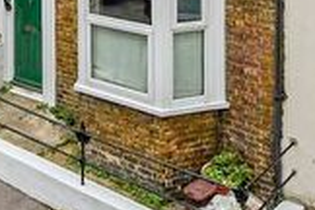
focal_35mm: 65
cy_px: -168
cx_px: 93
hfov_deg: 30.6
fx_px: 569
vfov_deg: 17.1
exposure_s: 1/1600
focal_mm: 10
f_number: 7.1
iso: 1000
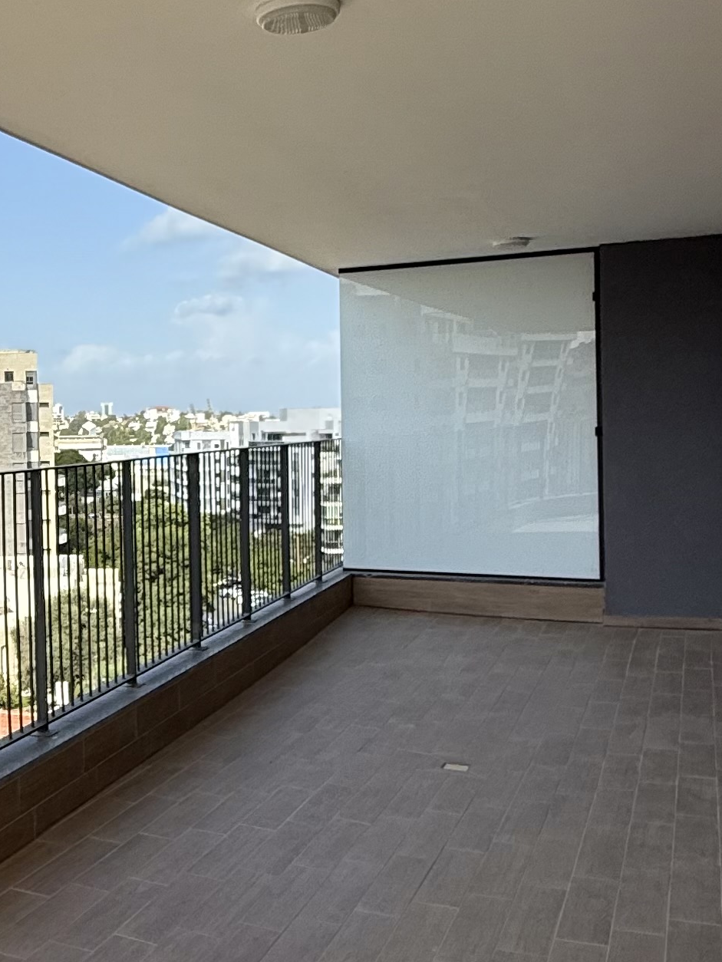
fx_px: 1251
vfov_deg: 42.0
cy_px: 435
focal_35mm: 45
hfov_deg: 29.9
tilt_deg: +0.9
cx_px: -10
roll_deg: +0.0
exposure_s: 1/1167
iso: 50
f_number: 2.2
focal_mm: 2.22
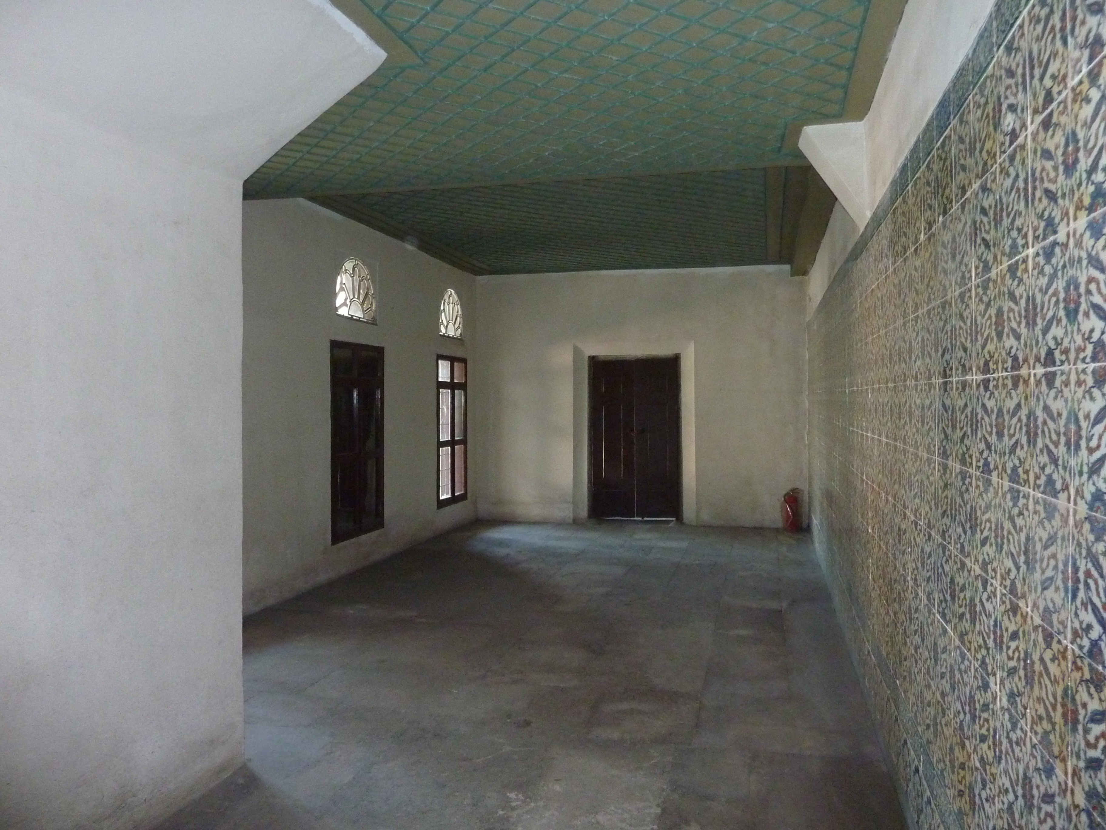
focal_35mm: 25
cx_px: 553
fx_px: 799
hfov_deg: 69.4
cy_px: 415
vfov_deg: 54.9
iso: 500
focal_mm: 4.1
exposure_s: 1/30
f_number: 3.3
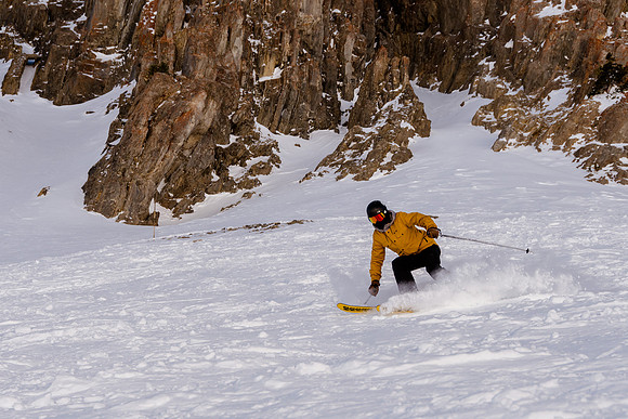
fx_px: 1940
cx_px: 254
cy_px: 229
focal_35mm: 111
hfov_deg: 18.4
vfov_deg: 12.3
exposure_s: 1/800
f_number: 8
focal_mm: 60
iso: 160
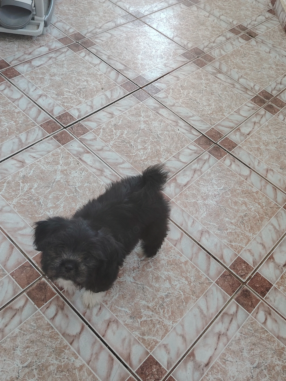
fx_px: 364
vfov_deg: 55.4
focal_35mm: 33
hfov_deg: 42.9
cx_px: 143
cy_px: 190
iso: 1744
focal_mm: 5.25
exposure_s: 1/100
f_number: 1.75
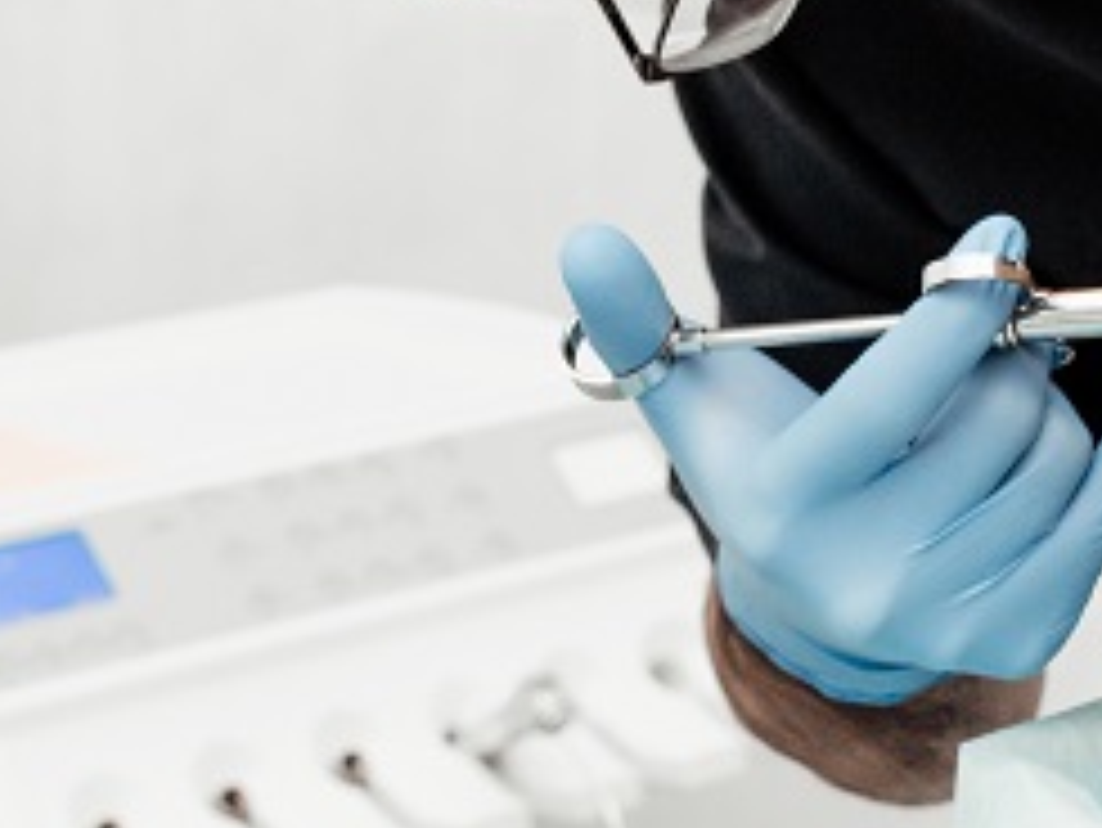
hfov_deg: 12.2
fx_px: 5001
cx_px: 1399
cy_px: -340
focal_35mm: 157
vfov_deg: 9.3
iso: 1600
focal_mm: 50
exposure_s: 1/250
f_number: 6.3
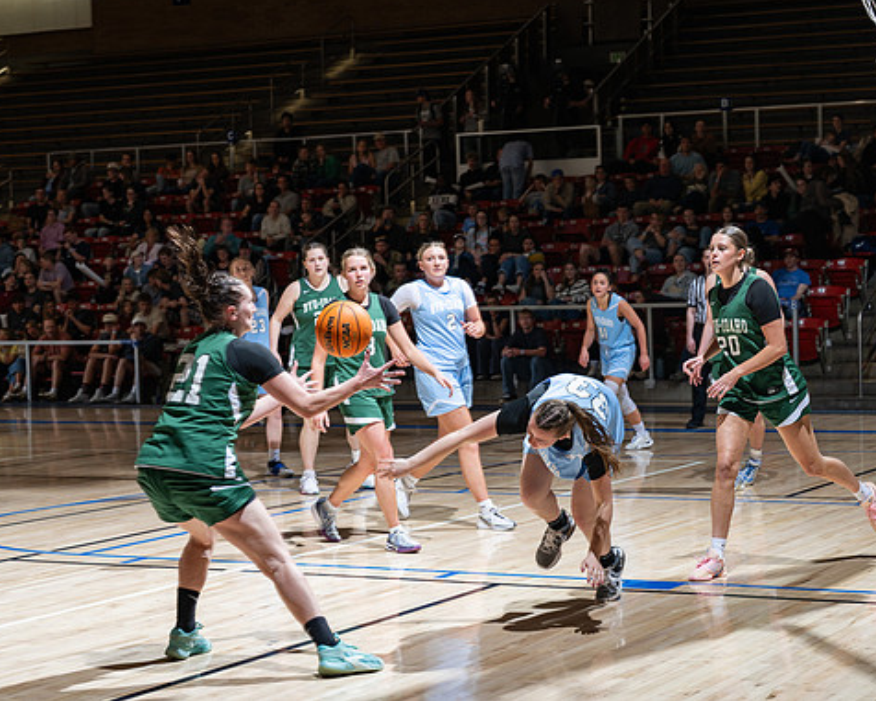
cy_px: 347
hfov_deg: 23.8
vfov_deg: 19.2
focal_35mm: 80
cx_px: 491
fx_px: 2075
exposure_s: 1/100
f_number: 4.5
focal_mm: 70
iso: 80
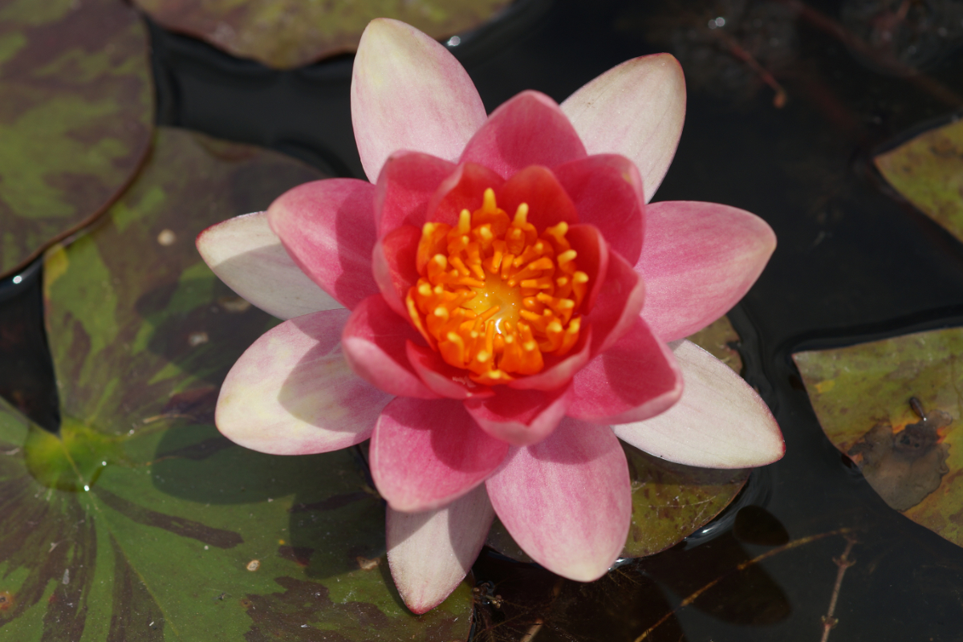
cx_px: 482
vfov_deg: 9.1
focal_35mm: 150
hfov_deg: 13.7
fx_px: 4012
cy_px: 321
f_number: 5.6
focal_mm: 100
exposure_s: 1/400
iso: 100
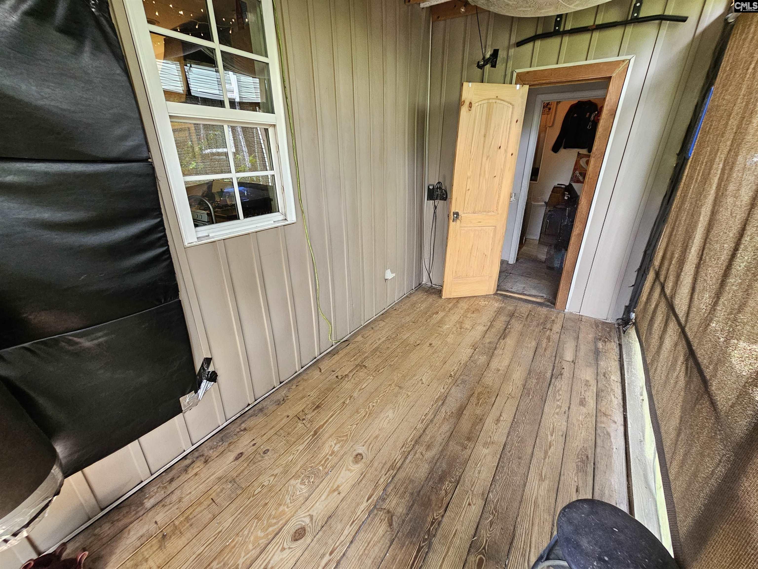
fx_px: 285
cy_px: 284
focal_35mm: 13
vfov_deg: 89.9
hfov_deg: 106.2
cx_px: 379
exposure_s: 1/30
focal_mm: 2.2
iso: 320
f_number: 2.2
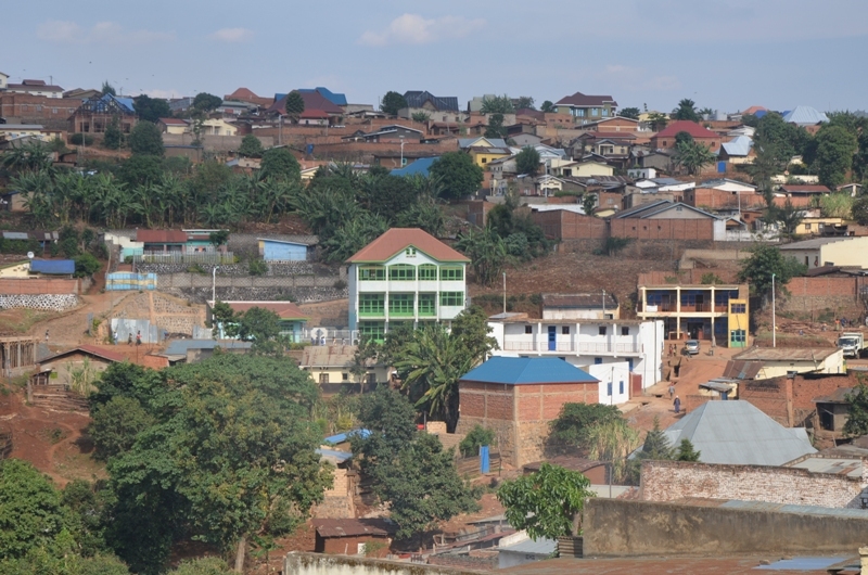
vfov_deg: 18.1
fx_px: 1805
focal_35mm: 75
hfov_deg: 27.0
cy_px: 288
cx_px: 434
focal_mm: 50
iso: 125
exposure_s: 1/250
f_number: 8
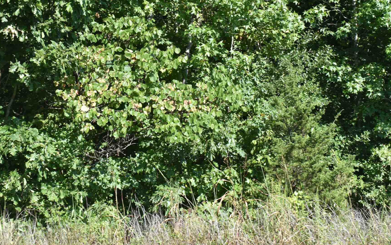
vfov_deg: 19.0
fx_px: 724
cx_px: 178
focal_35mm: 68
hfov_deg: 30.2
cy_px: 48
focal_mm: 25
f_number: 6.3
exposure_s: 1/160
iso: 100
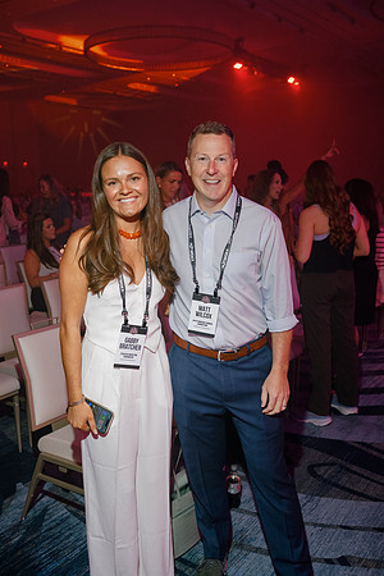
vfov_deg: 54.4
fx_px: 560
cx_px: 192
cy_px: 288
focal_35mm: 35
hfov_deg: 37.9
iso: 1250
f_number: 4
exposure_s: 1/160
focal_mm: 35
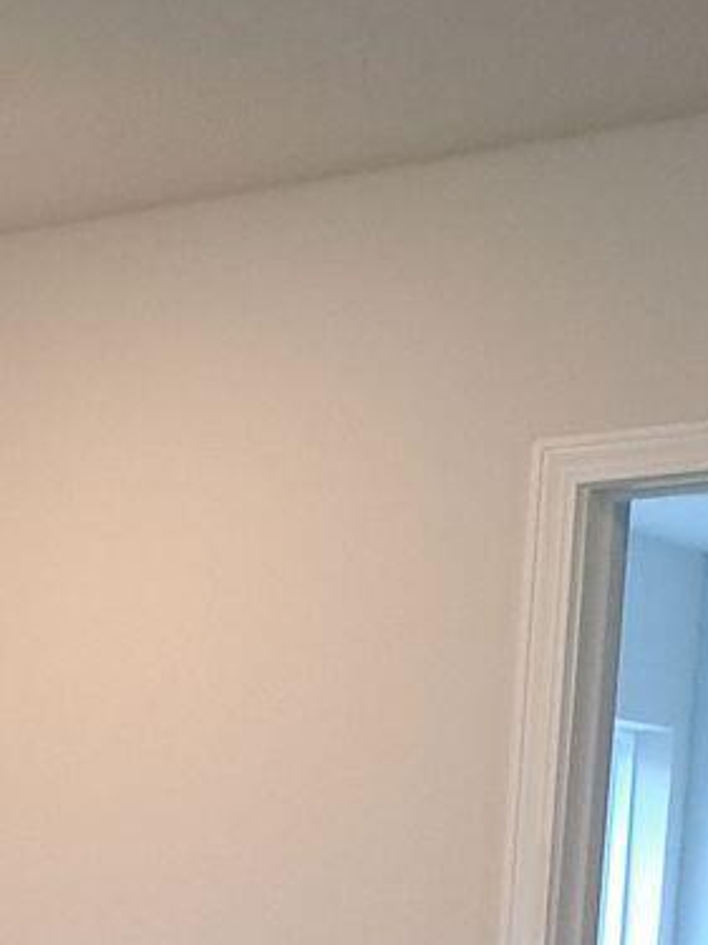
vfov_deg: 14.7
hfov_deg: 11.1
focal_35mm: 123
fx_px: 3356
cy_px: 1489
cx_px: -645
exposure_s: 1/60.2
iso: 162
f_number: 1.8
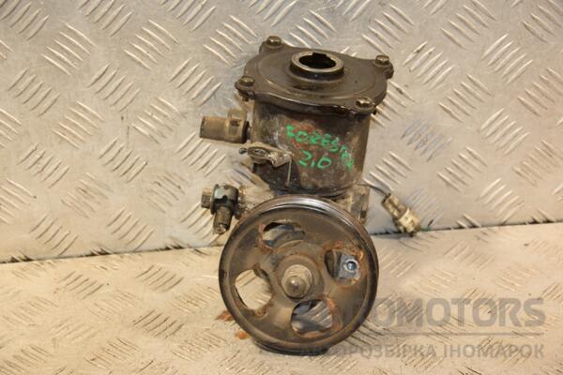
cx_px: 282
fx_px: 1454
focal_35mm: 93
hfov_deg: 21.9
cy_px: 188
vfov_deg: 14.7
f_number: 5.3
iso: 800
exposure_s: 1/160
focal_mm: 62
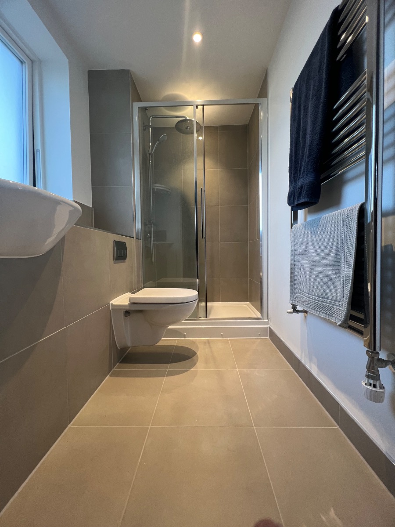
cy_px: 264
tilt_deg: -1.7
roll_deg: +1.0
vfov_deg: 106.2
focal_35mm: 13
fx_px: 198
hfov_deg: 89.9
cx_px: 198
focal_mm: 1.57
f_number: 1.8
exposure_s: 1/50
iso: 160
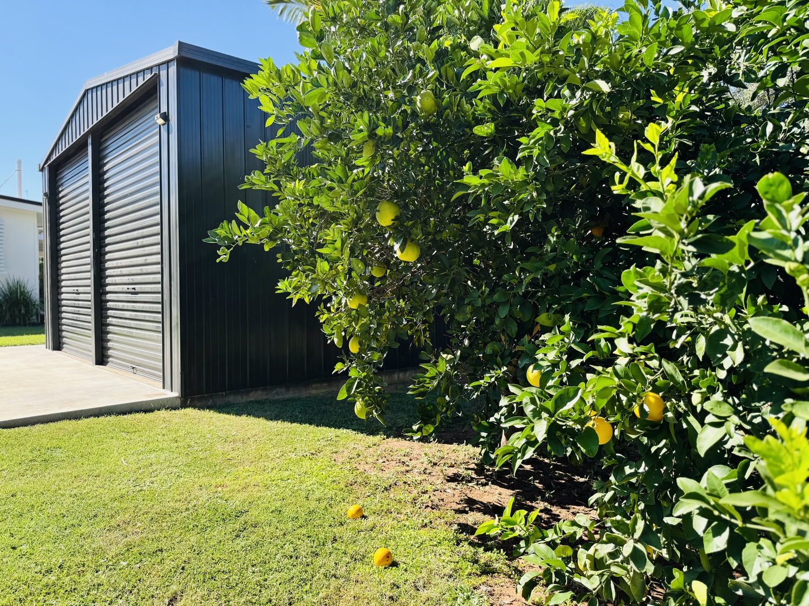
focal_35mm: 24
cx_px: 404
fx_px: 561
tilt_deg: -1.4
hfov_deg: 71.6
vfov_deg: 56.8
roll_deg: +0.8
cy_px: 303
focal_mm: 6.76
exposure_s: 1/1151
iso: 80
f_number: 1.78
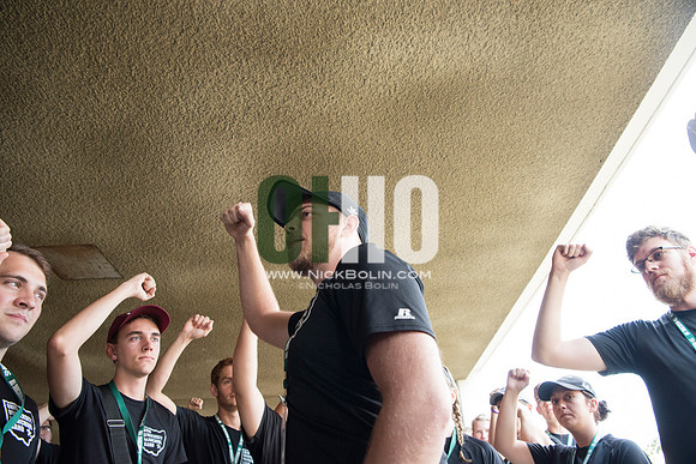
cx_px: 348
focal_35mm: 24
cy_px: 232
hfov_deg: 73.7
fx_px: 464
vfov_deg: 53.2
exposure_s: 1/320
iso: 2500
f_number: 5
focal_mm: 24
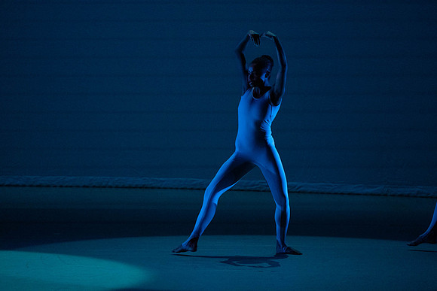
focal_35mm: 370
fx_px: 4492
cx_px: 218
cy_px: 146
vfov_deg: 3.7
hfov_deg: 5.6
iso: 16000
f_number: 5.6
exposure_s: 1/400
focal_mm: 370
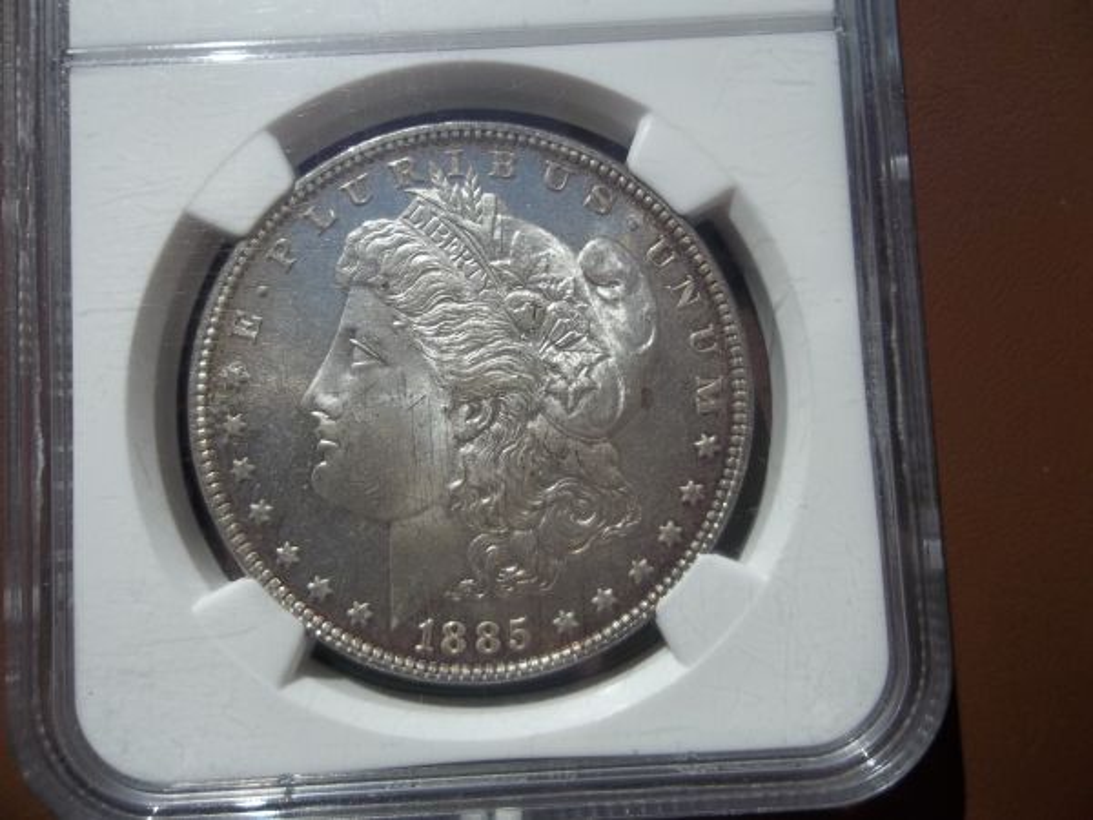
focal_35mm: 27
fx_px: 853
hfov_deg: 65.3
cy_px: 410
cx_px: 546
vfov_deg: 51.4
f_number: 8.9
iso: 80
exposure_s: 1/400
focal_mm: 4.9
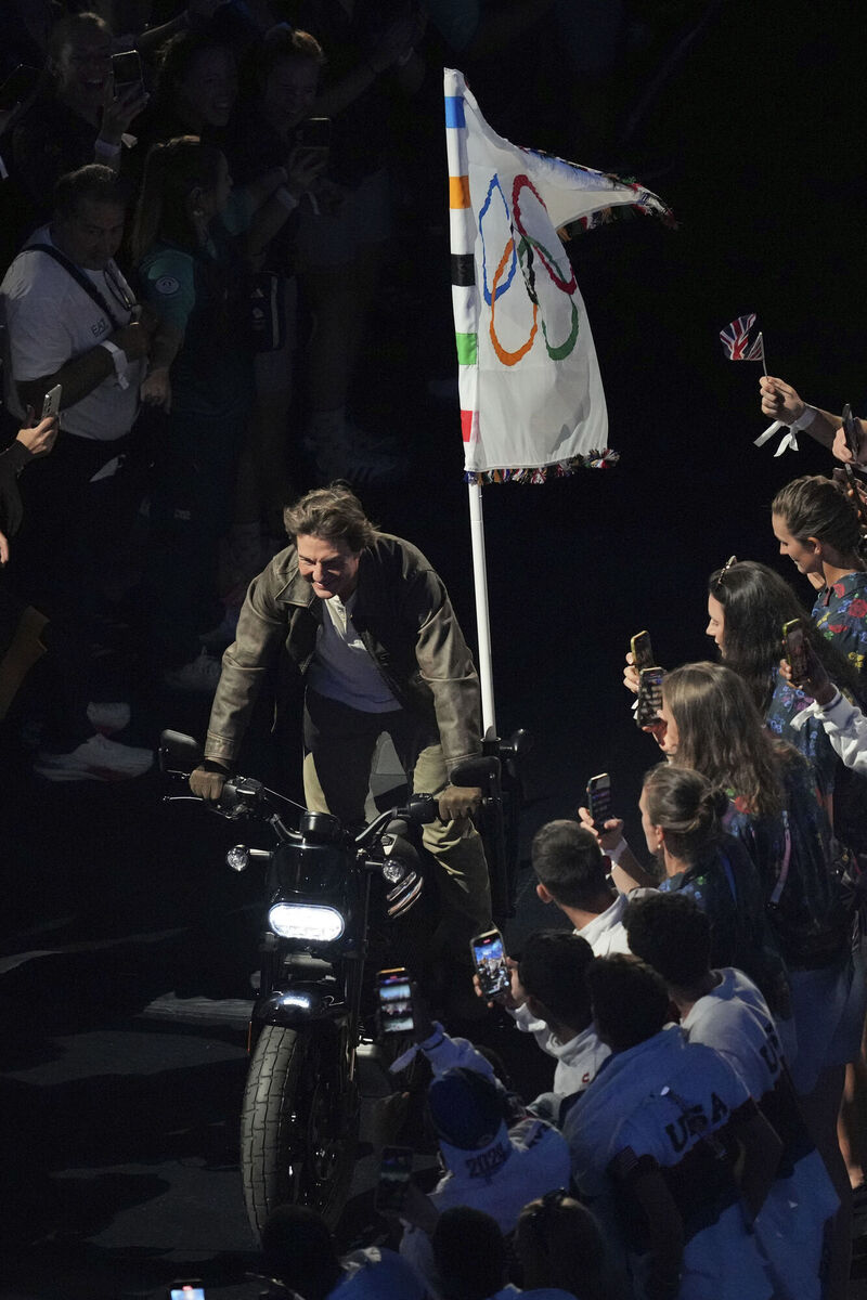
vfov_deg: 5.2
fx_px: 14449
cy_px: 650
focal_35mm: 400
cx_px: 434
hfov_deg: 3.4
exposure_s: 1/1000
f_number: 2.8
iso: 5000
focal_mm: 400
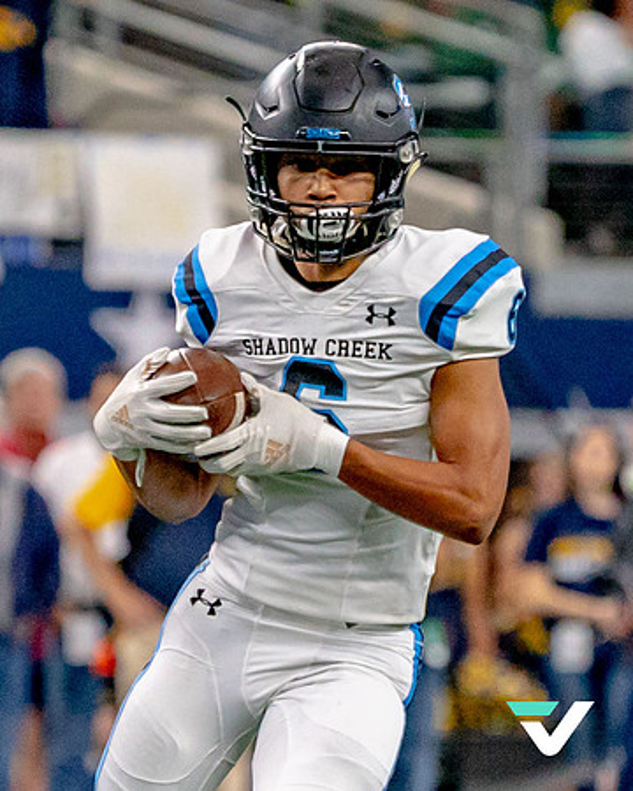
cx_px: 195
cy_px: 425
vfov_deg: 1.6
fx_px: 27679
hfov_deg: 1.3
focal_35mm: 1182
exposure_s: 1/2000
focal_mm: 400
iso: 6400
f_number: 5.6
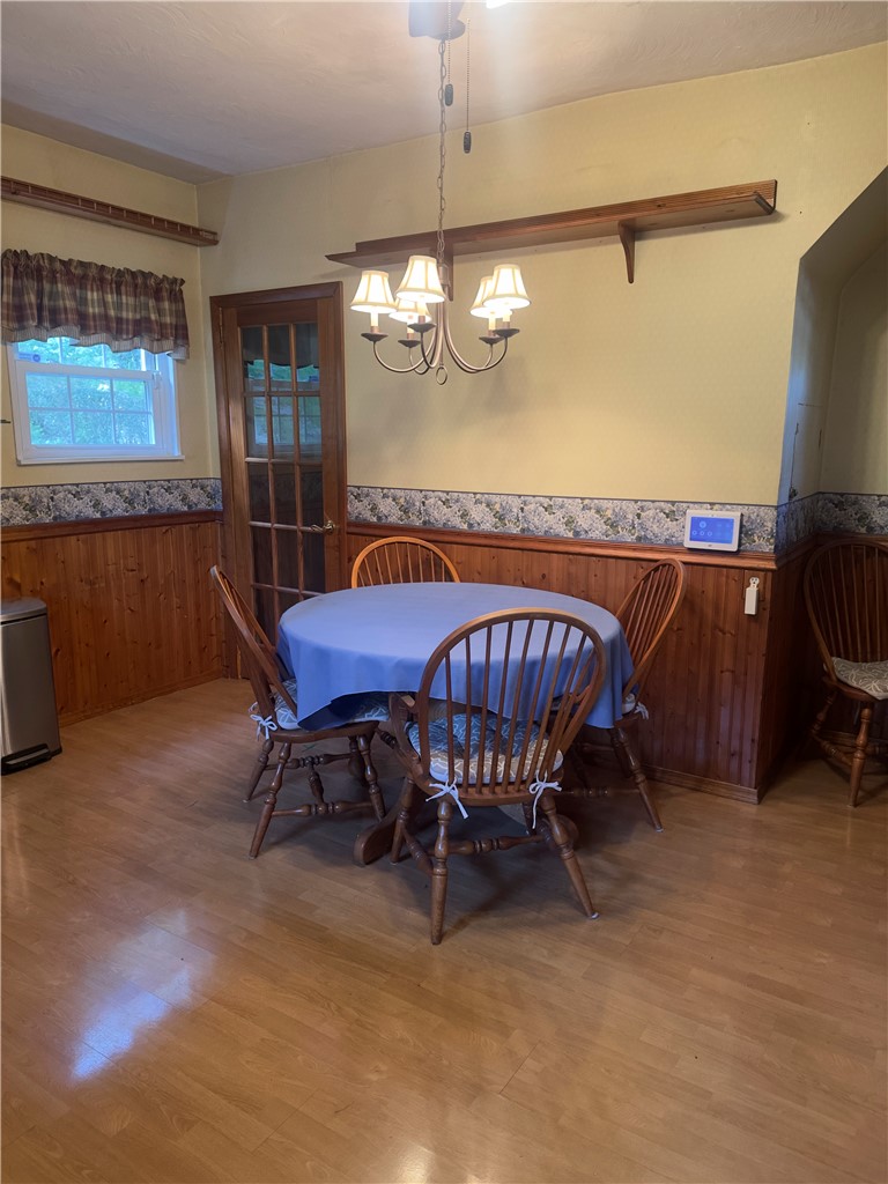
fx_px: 821
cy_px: 592
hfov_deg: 56.8
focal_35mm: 24
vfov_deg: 71.6
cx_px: 444
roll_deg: -0.7
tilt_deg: -11.9
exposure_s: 1/60
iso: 400
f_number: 1.78
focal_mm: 6.86
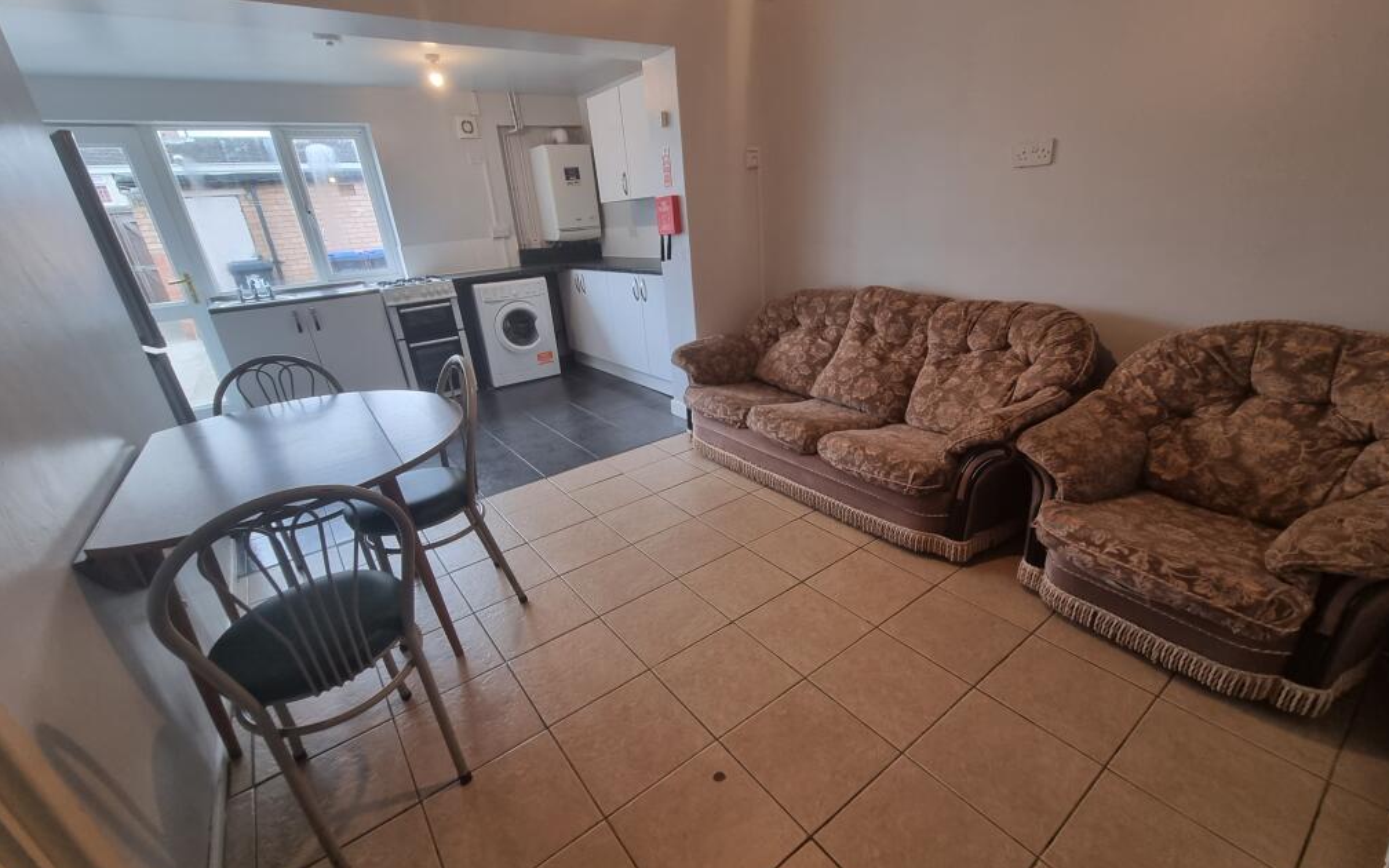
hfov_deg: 105.3
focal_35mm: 14
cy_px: 462
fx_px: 530
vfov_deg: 78.5
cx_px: 703
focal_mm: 2.2
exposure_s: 1/50
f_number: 2.2
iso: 160
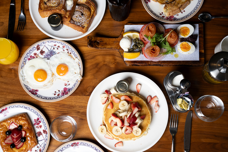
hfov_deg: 39.6
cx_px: 114
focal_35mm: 50
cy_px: 76
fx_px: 317
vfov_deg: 27.0
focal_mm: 50
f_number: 11
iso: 400
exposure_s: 1/250
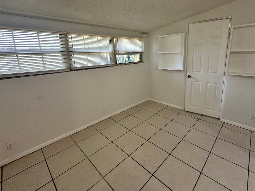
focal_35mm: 17
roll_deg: +1.4
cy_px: 76
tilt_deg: -10.6
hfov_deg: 90.9
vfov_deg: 73.8
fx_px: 125
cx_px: 138
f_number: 2.2
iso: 200
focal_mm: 2.22
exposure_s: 1/120
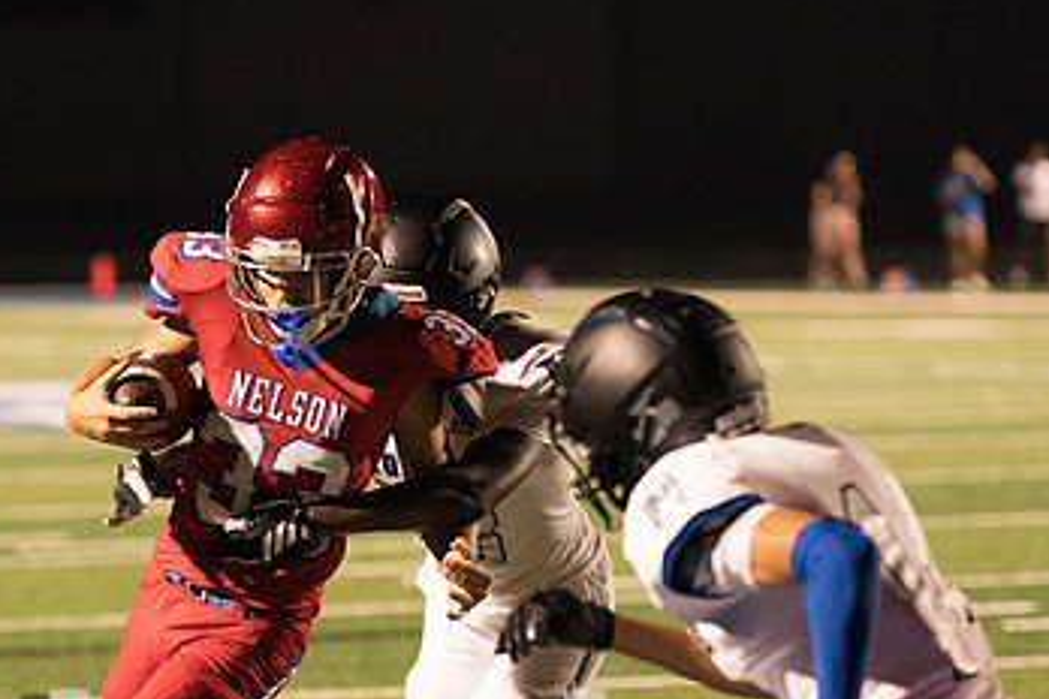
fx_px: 9295
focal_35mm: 319
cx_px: 303
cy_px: 541
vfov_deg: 4.3
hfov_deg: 6.5
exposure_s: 1/1000
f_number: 2.8
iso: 10000
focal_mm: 133
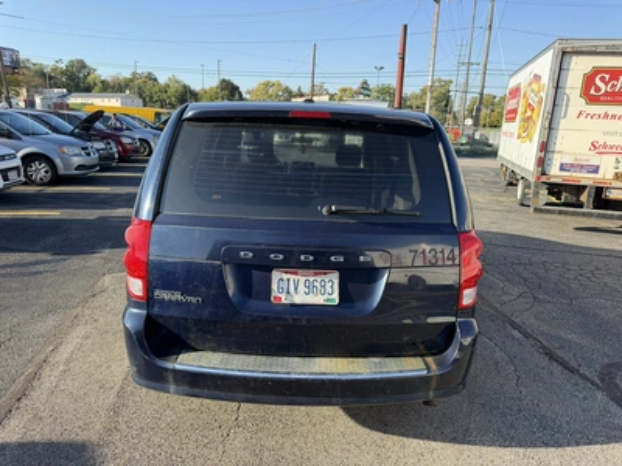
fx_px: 431
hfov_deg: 71.6
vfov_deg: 56.8
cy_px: 233
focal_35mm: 24
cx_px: 311
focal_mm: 6.76
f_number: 1.78
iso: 100
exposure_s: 1/1464
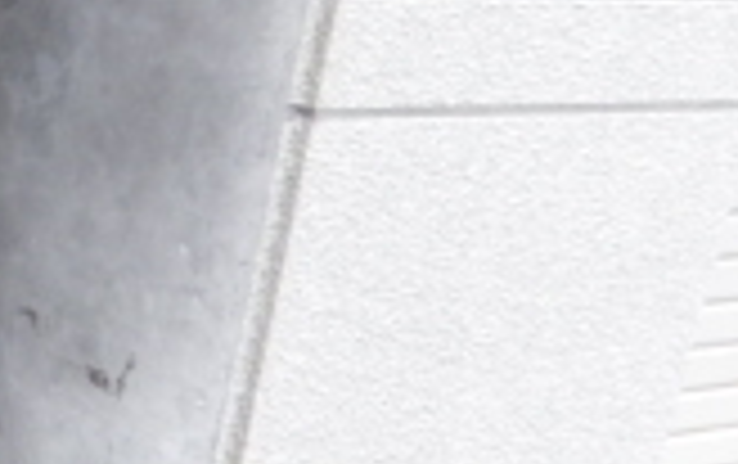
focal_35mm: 91
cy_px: 135
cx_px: -698
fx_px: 1833
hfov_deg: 17.2
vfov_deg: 14.4
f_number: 3.1
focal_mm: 4
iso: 100
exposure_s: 1/45
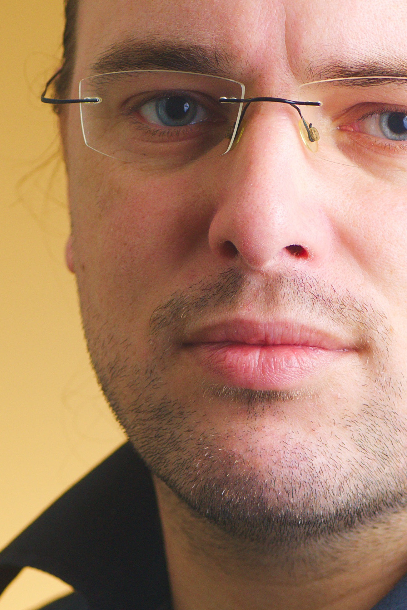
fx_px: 5022
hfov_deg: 4.6
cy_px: 309
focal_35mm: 296
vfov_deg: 7.0
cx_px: 305
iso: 200
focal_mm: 90
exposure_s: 1/160
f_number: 5
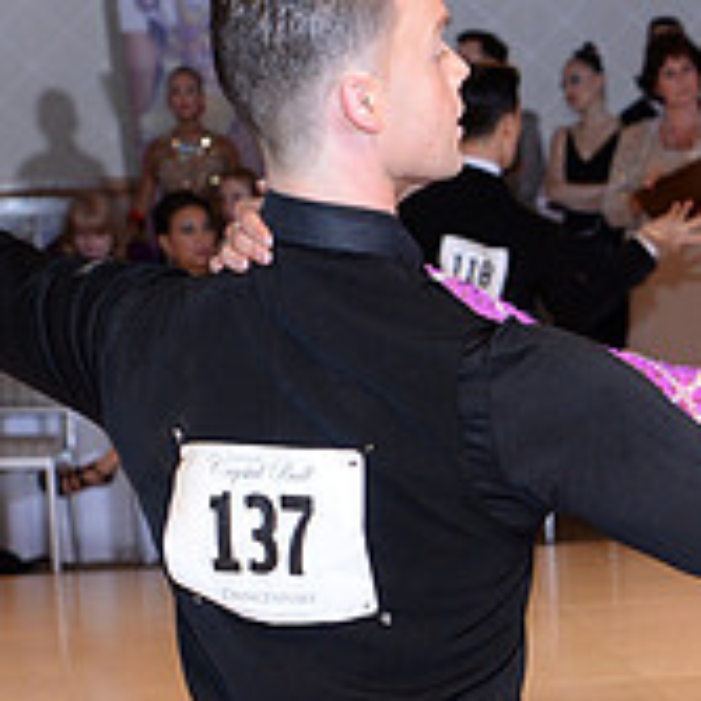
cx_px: 661
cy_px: 949
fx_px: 3918
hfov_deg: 10.2
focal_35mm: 171
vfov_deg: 10.0
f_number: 5.6
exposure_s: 1/250
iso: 1250
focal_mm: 58
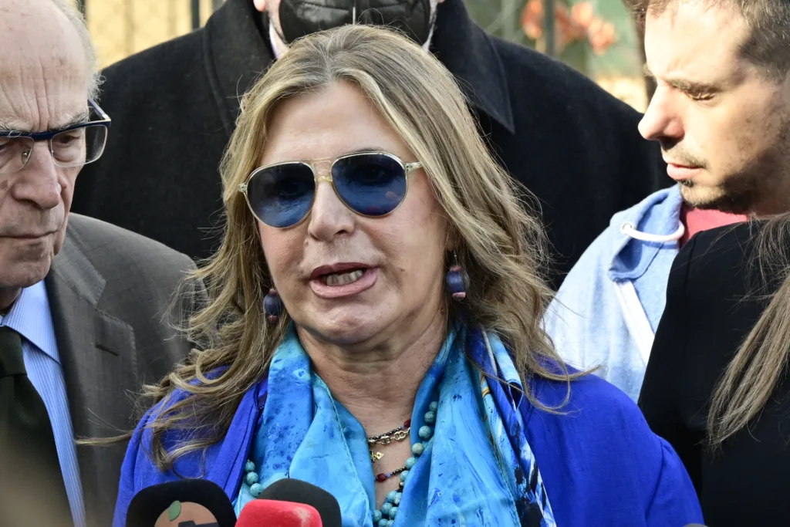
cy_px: 264
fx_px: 5091
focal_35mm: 232
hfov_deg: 8.9
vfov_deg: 5.9
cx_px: 395
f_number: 10
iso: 2000
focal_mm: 155
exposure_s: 1/400
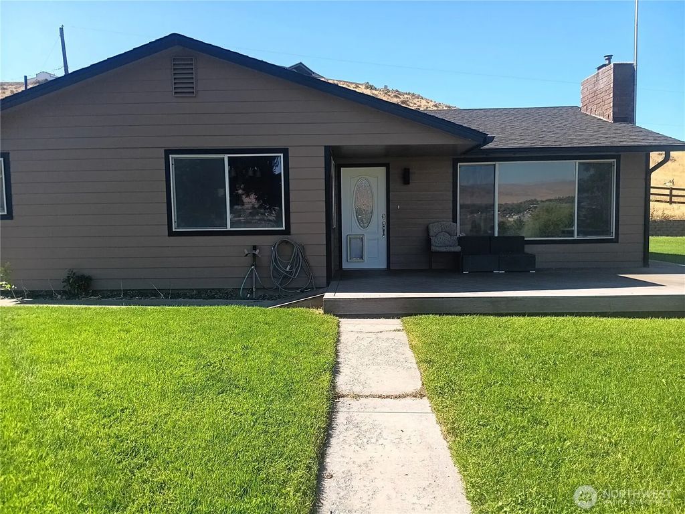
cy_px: 257
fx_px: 515
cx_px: 342
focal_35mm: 26
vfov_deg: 53.1
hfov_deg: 67.3
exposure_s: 1/500
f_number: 1.8
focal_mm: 3.98
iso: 25
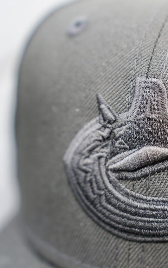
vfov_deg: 25.8
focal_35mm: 80
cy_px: 134
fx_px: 586
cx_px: 195
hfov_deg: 15.8
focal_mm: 52
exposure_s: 1/80
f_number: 3.2
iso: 100
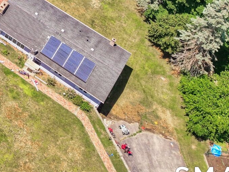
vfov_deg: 11.9
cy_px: -193
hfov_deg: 15.5
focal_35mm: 108
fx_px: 714
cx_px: -187
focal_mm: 8.7
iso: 100
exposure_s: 1/2000
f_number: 1.8
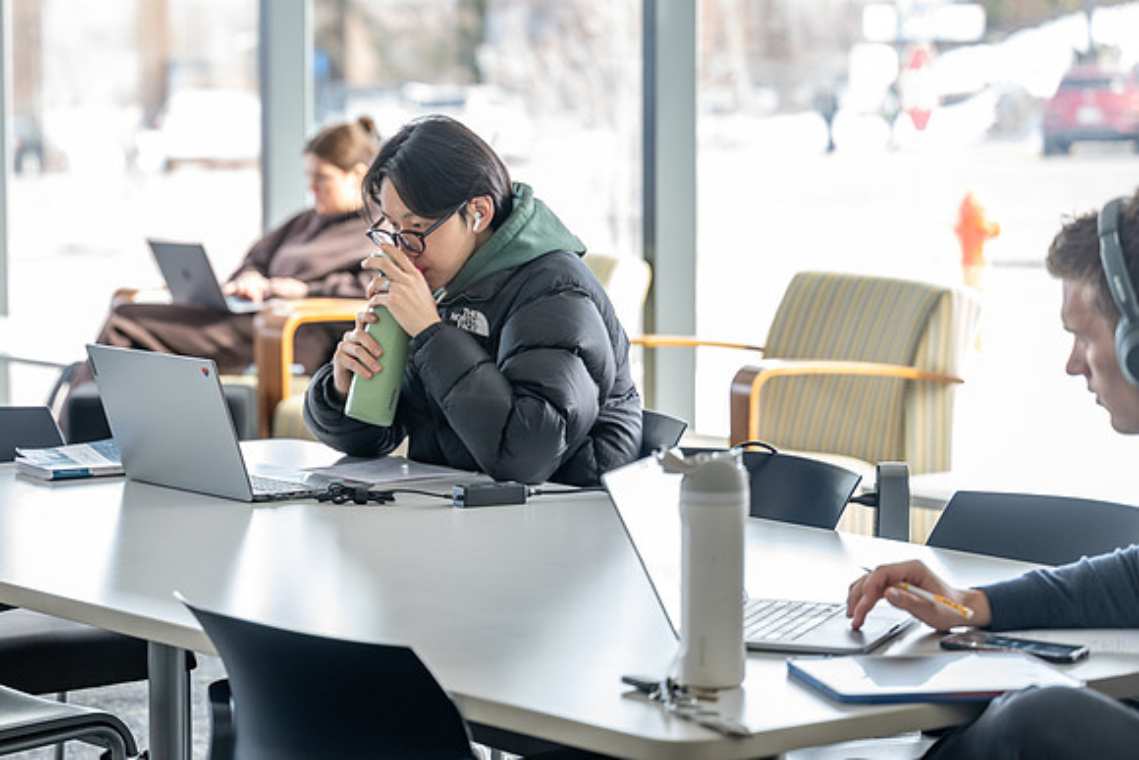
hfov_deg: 17.5
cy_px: 239
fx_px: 3685
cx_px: 359
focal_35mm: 116
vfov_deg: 11.8
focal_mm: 85
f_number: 2.8
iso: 160
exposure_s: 1/125
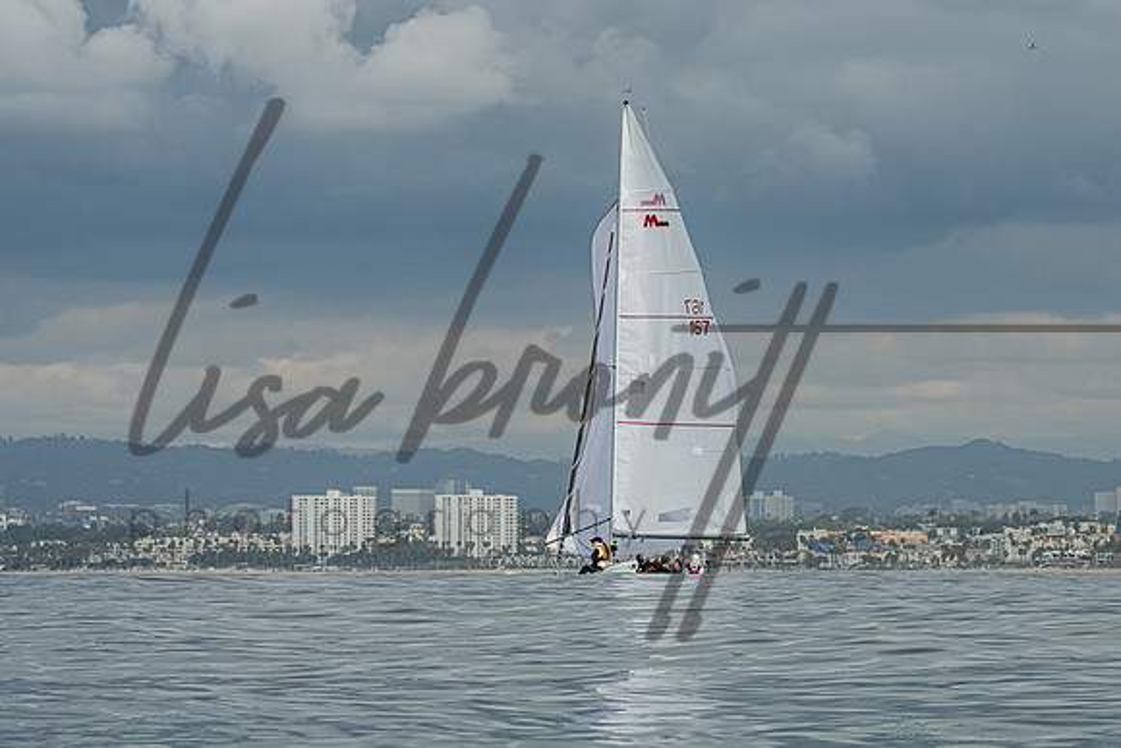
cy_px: 279
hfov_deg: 11.8
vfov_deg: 7.9
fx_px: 5428
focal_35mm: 174
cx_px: 677
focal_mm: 130
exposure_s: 1/2000
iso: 320
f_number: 10
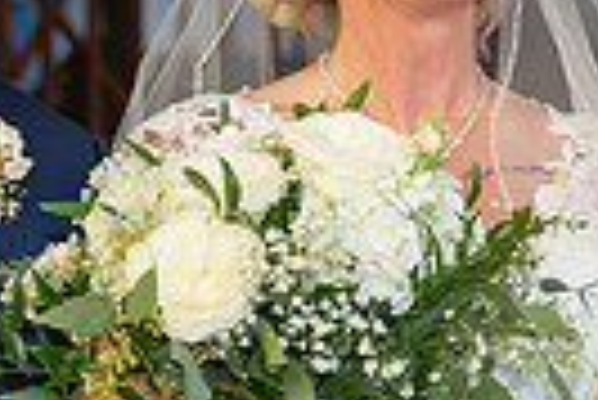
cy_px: 433
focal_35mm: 300
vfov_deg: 4.6
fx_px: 4989
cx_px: 189
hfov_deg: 6.9
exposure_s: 1/250
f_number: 2.8
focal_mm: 53.9
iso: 250
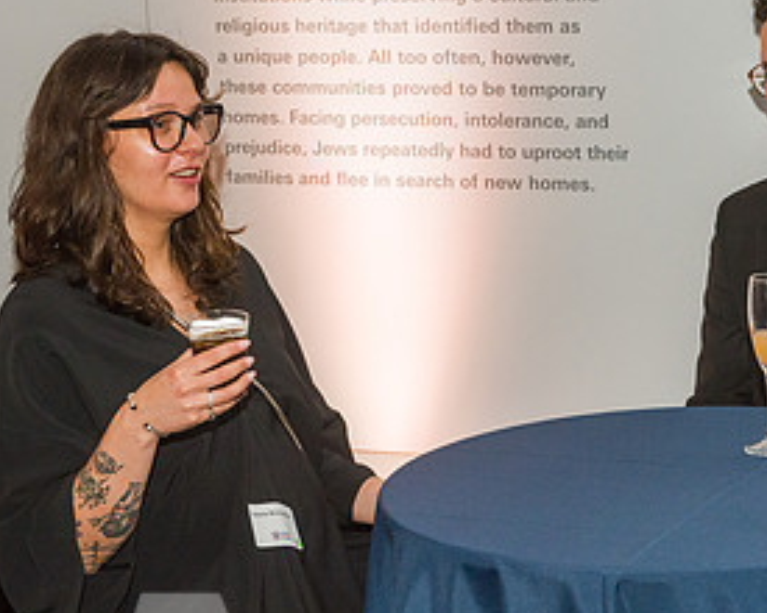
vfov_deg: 12.9
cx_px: 698
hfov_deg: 15.8
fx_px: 2724
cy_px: 337
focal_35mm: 120
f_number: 5
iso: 1600
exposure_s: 1/100
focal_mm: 58
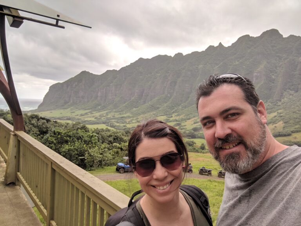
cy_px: 113
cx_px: 150
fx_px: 217
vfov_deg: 54.9
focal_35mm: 25
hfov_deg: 69.4
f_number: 2.4
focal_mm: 3.38
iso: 54
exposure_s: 1/810
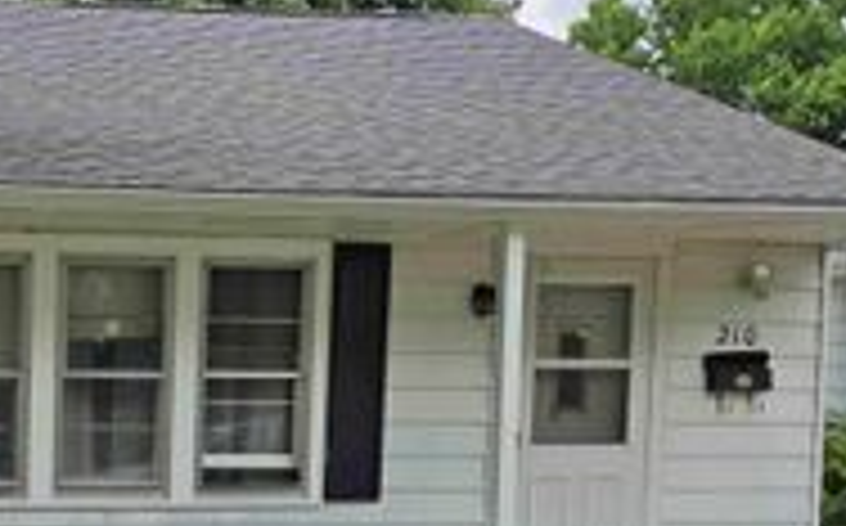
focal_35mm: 65
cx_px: -140
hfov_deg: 28.0
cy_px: 609
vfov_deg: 19.0
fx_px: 1497
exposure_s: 1/1328
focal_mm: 5.4
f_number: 1.8
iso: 25
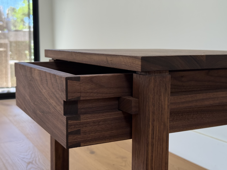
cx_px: 114
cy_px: 85
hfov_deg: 39.7
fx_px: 315
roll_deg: +0.2
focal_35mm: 48
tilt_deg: -7.2
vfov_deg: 30.3
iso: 100
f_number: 1.78
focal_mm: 6.76
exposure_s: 1/115
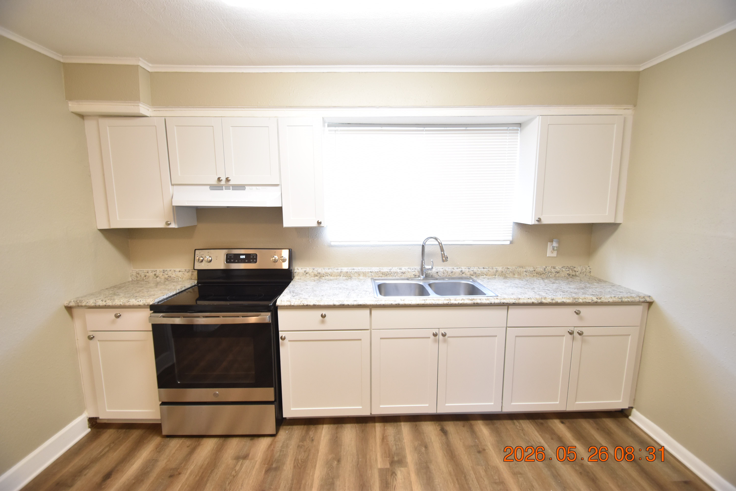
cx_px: 368
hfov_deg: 100.4
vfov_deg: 77.3
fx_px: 307
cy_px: 246
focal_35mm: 15
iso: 800
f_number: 3.5
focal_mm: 10
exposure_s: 1/45
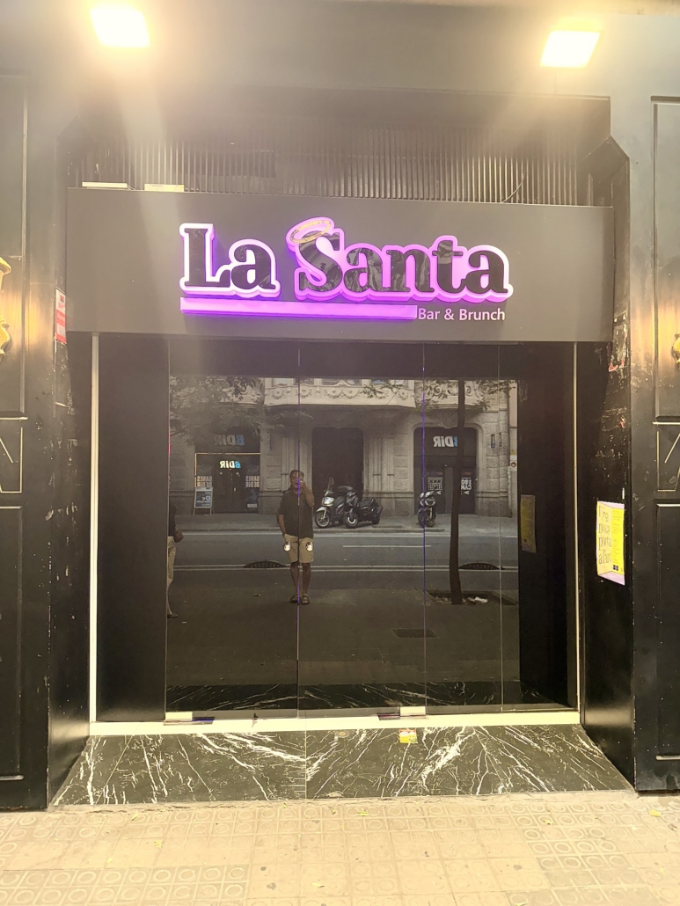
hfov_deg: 56.8
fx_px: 628
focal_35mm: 24
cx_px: 340
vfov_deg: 71.6
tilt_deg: +1.3
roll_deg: +1.0
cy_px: 453
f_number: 1.78
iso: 320
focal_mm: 6.76
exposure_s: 1/100
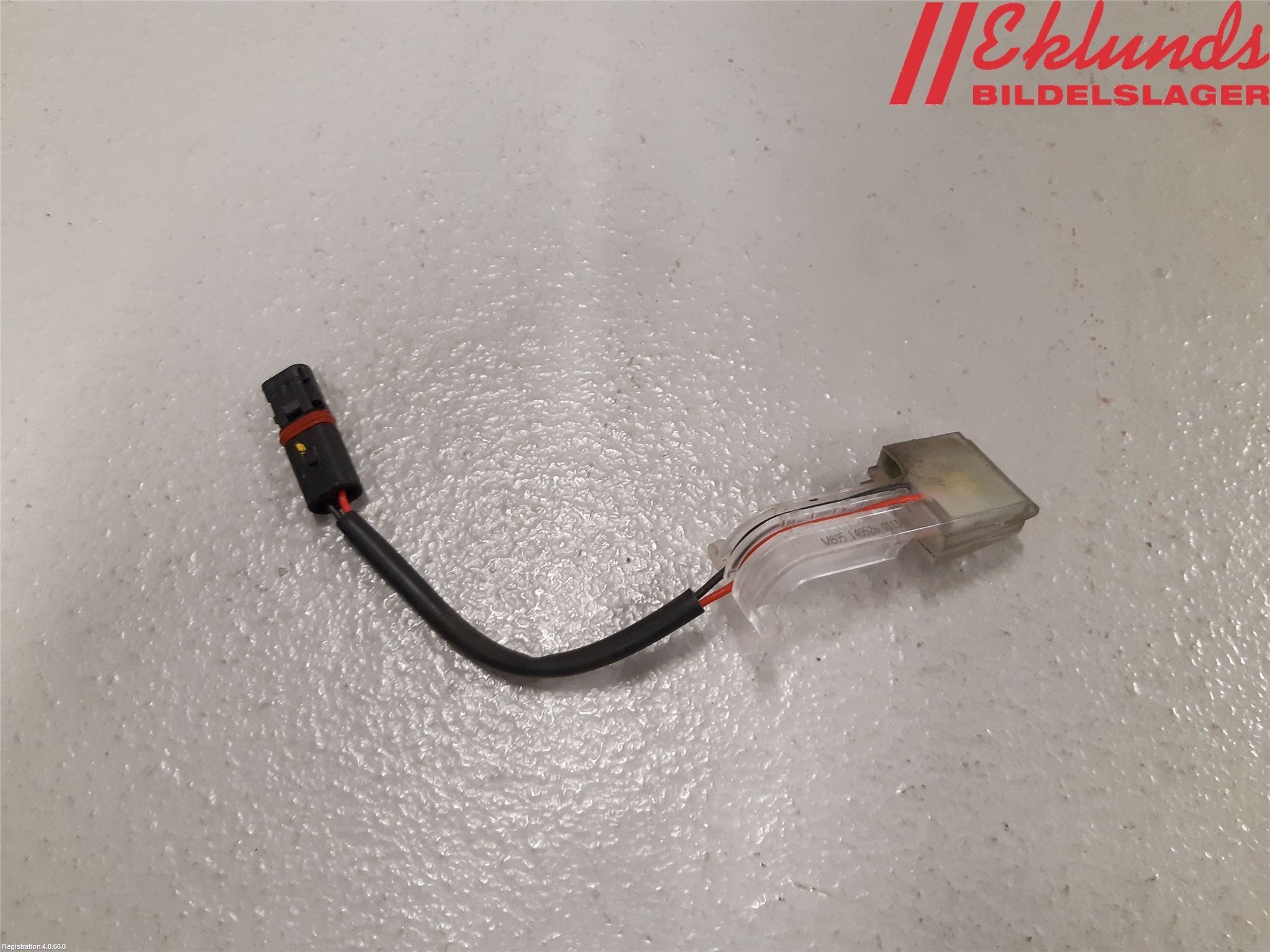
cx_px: 635
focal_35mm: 26
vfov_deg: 53.1
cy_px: 476
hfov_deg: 67.3
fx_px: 954
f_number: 1.7
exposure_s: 1/50
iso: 200
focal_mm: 3.93
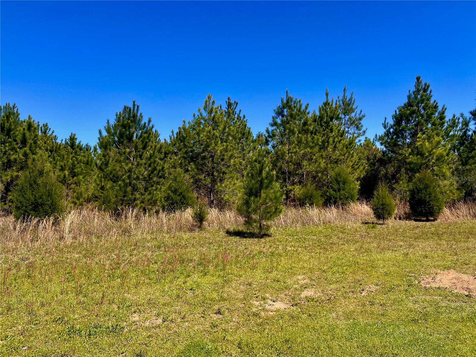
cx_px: 238
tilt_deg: -0.8
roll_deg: +3.0
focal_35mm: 26
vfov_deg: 53.1
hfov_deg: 67.3
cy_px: 178
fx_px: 358
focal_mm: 5.1
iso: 50
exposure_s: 1/2571
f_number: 1.6
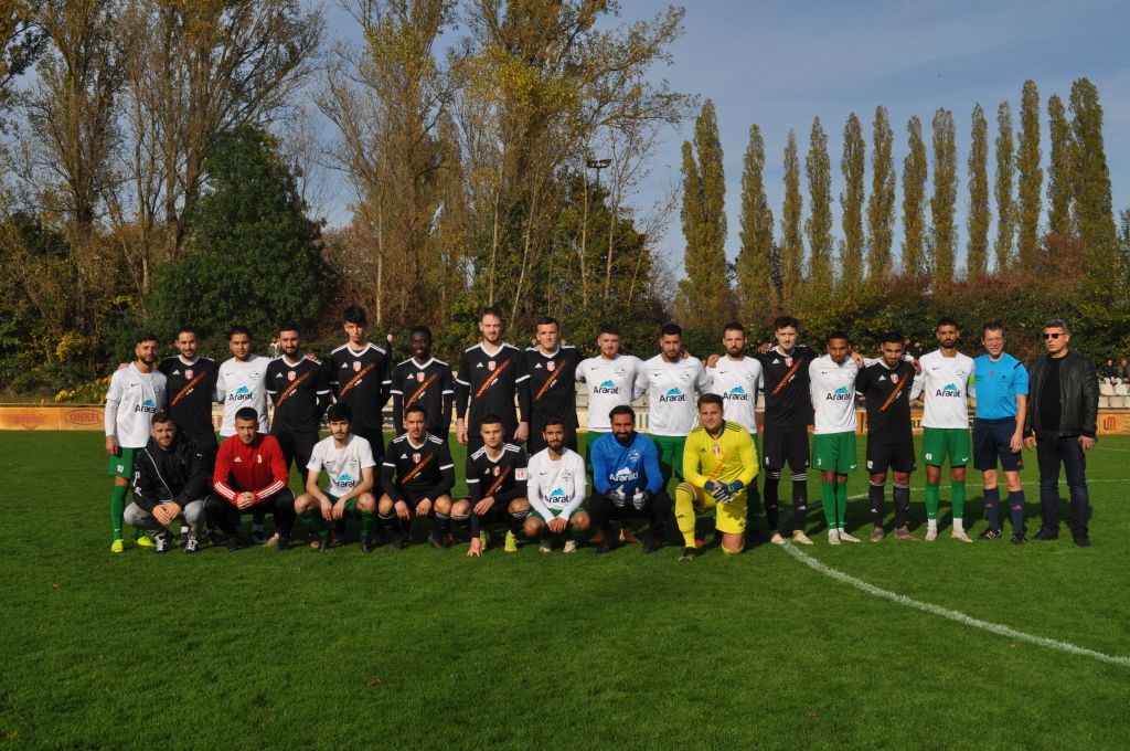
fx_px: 1364
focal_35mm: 44
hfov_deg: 45.0
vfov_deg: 30.8
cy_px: 376
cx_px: 565
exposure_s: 1/500
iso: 200
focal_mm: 29
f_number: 11
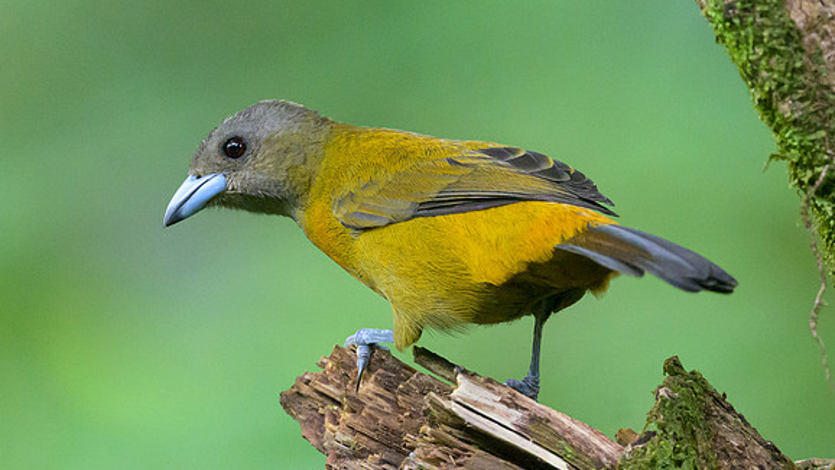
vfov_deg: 1.0
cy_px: 196
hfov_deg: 1.7
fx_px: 27740
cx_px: 325
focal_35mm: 1253
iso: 5600
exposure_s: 1/1000
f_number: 5.6
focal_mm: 500
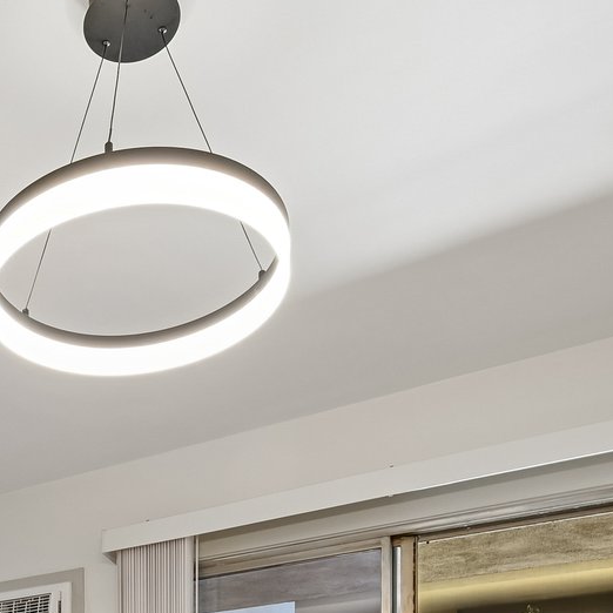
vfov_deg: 32.7
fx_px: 801
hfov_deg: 36.4
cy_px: 773
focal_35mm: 40
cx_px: -39
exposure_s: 1/3.33
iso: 250
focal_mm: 12
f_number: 8
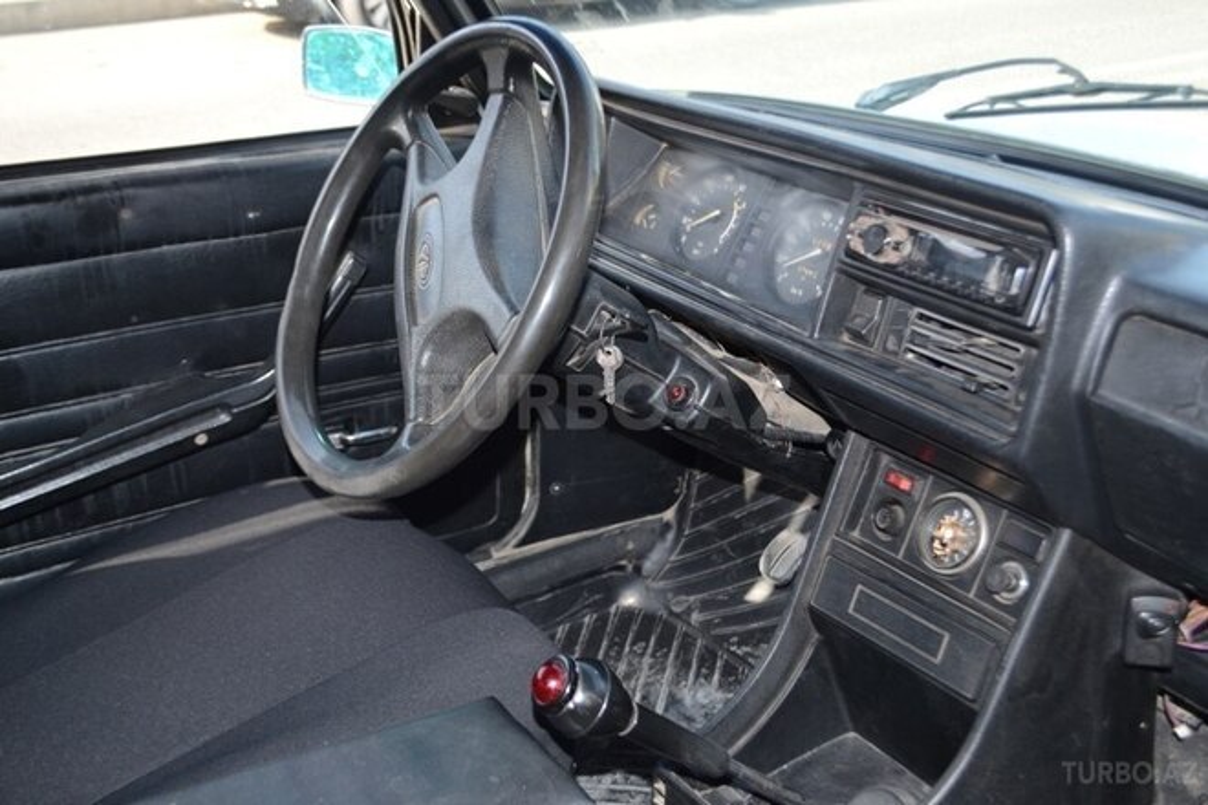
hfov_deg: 49.6
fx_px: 1309
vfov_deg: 34.2
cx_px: 604
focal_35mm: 39
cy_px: 402
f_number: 4.2
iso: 100
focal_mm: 26
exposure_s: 1/60
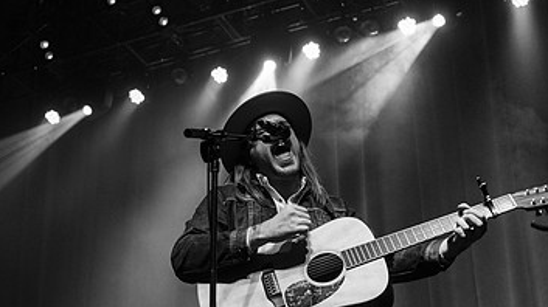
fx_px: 900
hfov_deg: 33.1
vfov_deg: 19.3
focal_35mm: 62
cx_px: 124
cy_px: 215
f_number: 3.2
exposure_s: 1/160
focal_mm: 36
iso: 2500
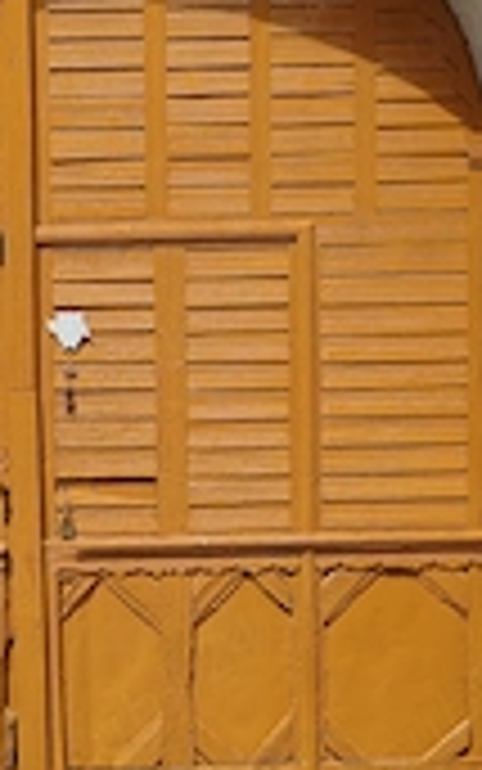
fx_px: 1407
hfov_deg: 19.1
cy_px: 405
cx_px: 36
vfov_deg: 30.6
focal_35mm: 67
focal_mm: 6.12
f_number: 1.9
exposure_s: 1/510
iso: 50
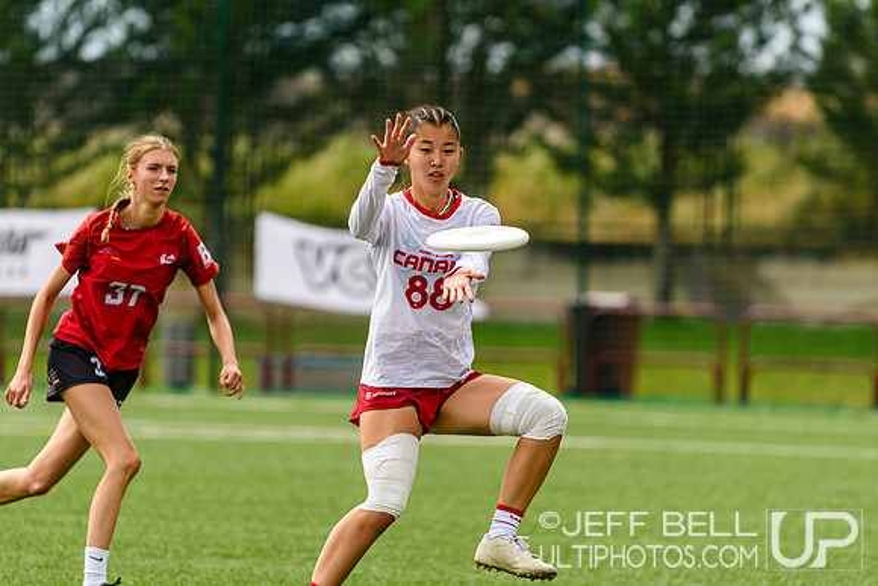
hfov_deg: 6.9
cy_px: 293
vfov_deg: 4.6
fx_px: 7318
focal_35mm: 300
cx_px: 439
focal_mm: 200
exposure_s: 1/1600
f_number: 3.2
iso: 125
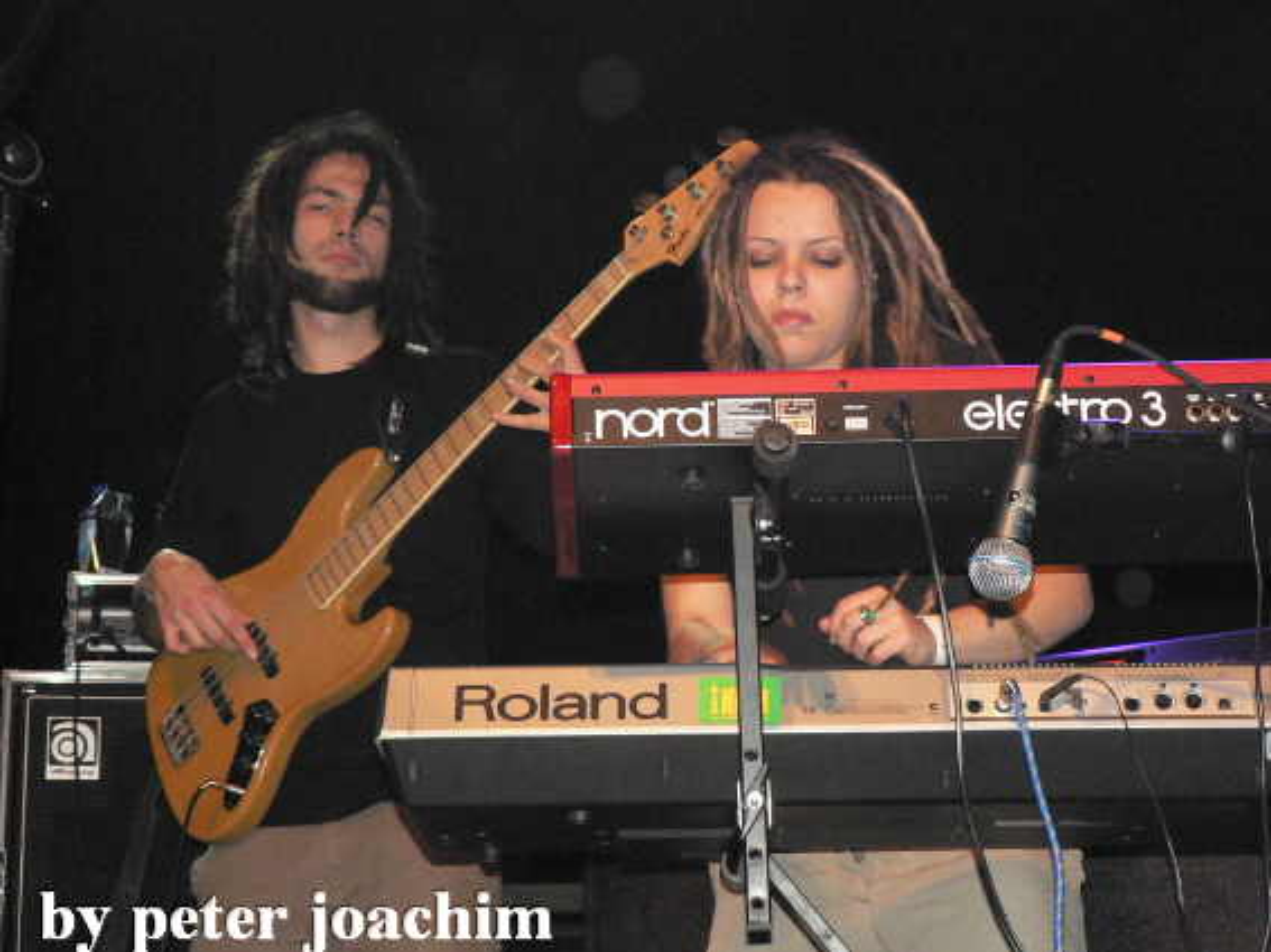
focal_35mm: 69
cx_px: 636
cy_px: 476
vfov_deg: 21.3
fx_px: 2533
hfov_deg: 28.2
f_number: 3.2
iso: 400
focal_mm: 11.8
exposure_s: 1/60
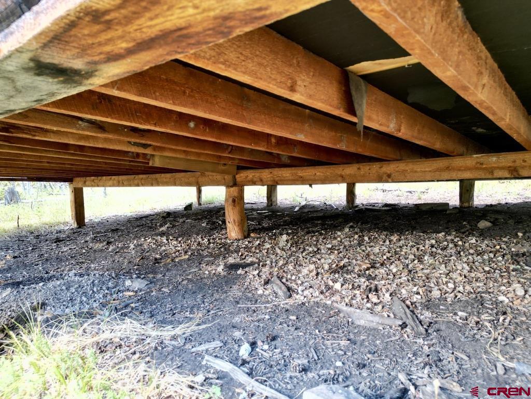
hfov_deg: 71.6
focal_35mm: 24
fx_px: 368
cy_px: 200
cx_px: 266
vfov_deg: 56.8
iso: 100
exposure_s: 1/40
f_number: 1.7
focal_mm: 6.72
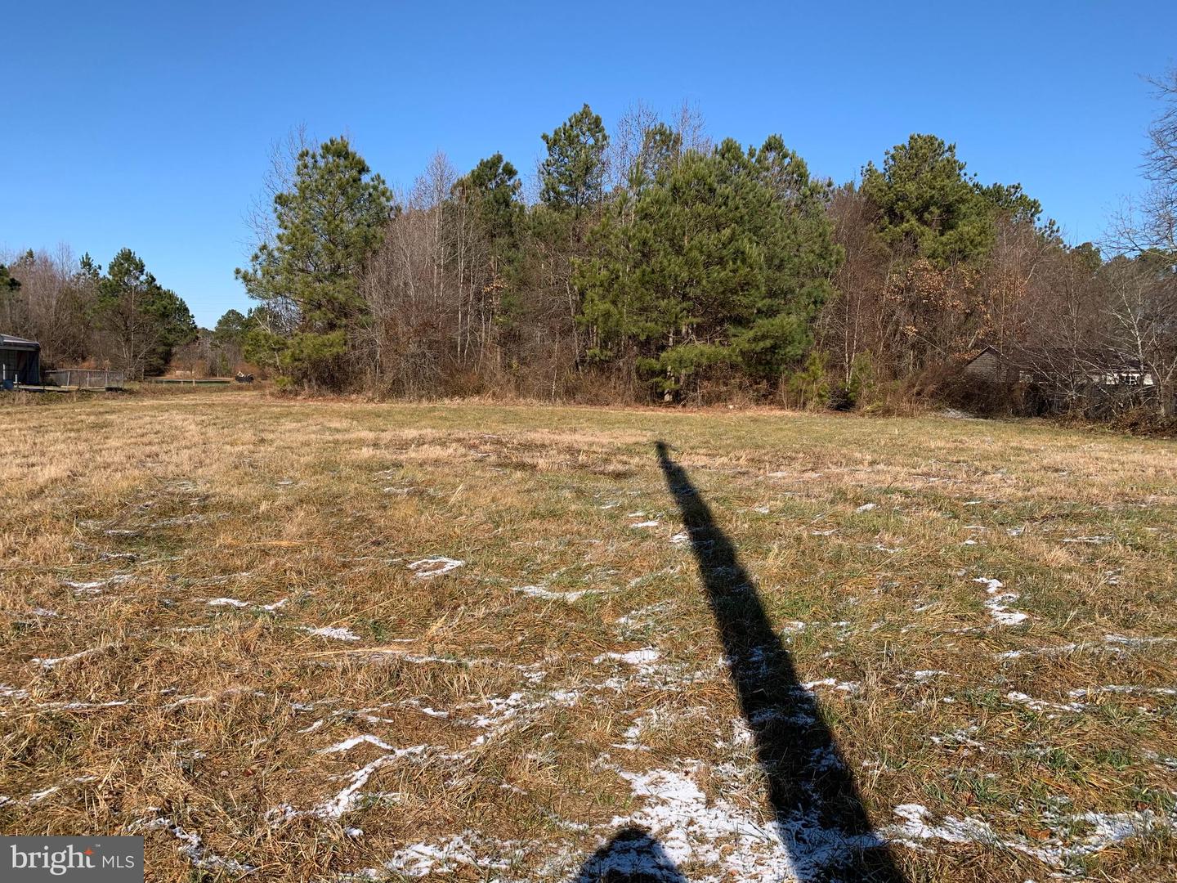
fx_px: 884
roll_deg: -1.6
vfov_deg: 53.1
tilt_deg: -2.2
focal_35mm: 26
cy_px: 442
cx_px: 588
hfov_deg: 67.3
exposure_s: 1/1953
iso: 25
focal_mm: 4.25
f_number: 1.8
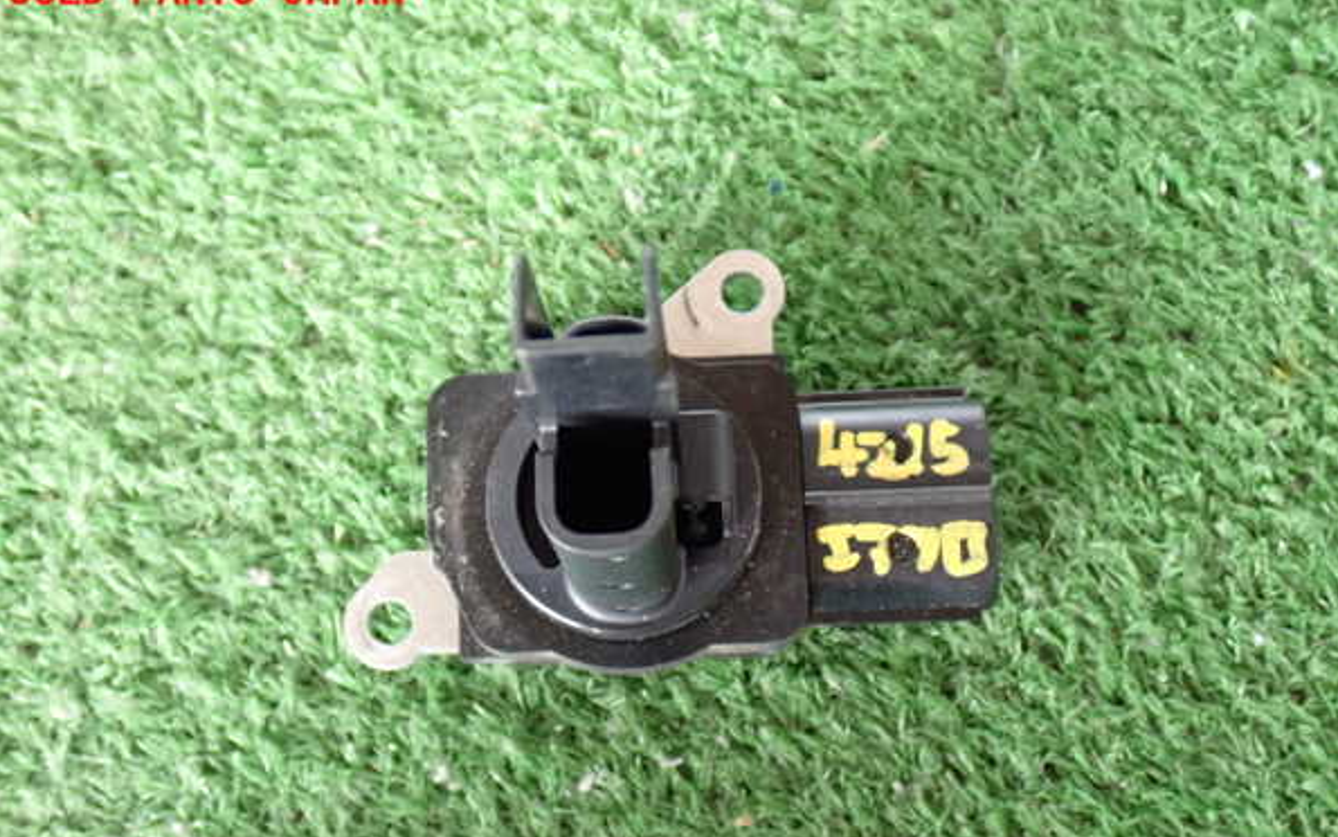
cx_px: 670
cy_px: 468
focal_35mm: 47
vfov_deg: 27.4
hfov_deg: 42.6
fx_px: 1714
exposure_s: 1/40
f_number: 2.9
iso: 640
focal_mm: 7.84
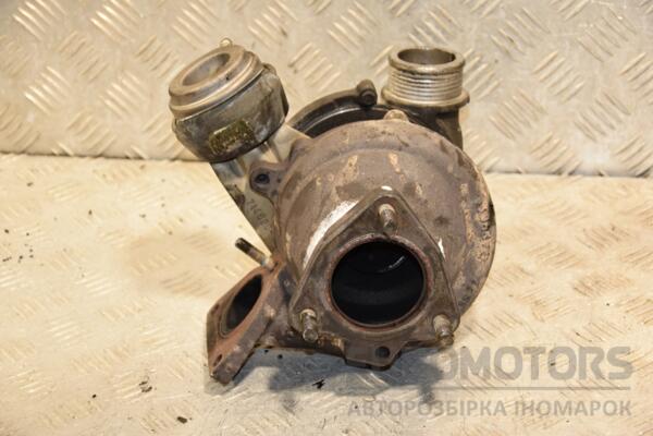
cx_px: 326
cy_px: 218
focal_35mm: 99
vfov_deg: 13.8
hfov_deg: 20.6
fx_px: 1796
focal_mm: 66
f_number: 5.3
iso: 800
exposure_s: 1/200
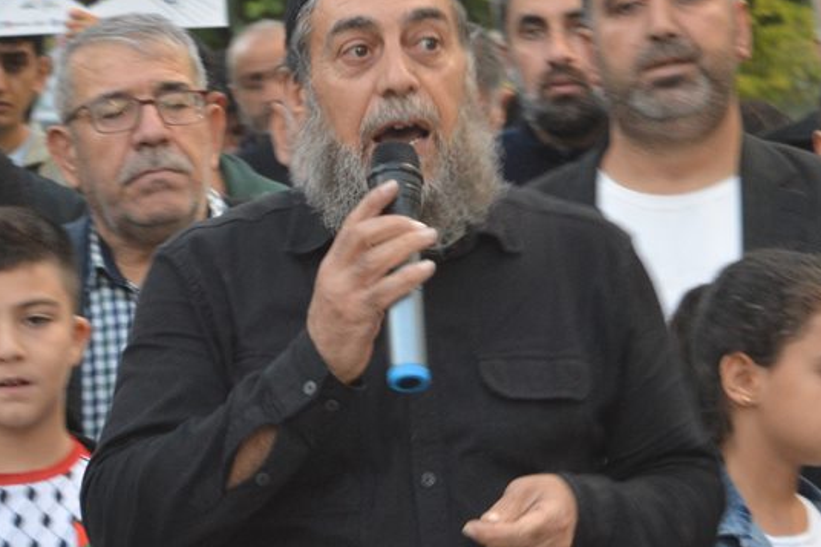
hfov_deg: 9.8
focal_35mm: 210
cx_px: 279
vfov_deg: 6.5
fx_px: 4794
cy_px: 386
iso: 720
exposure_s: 1/15
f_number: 5.6
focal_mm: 55
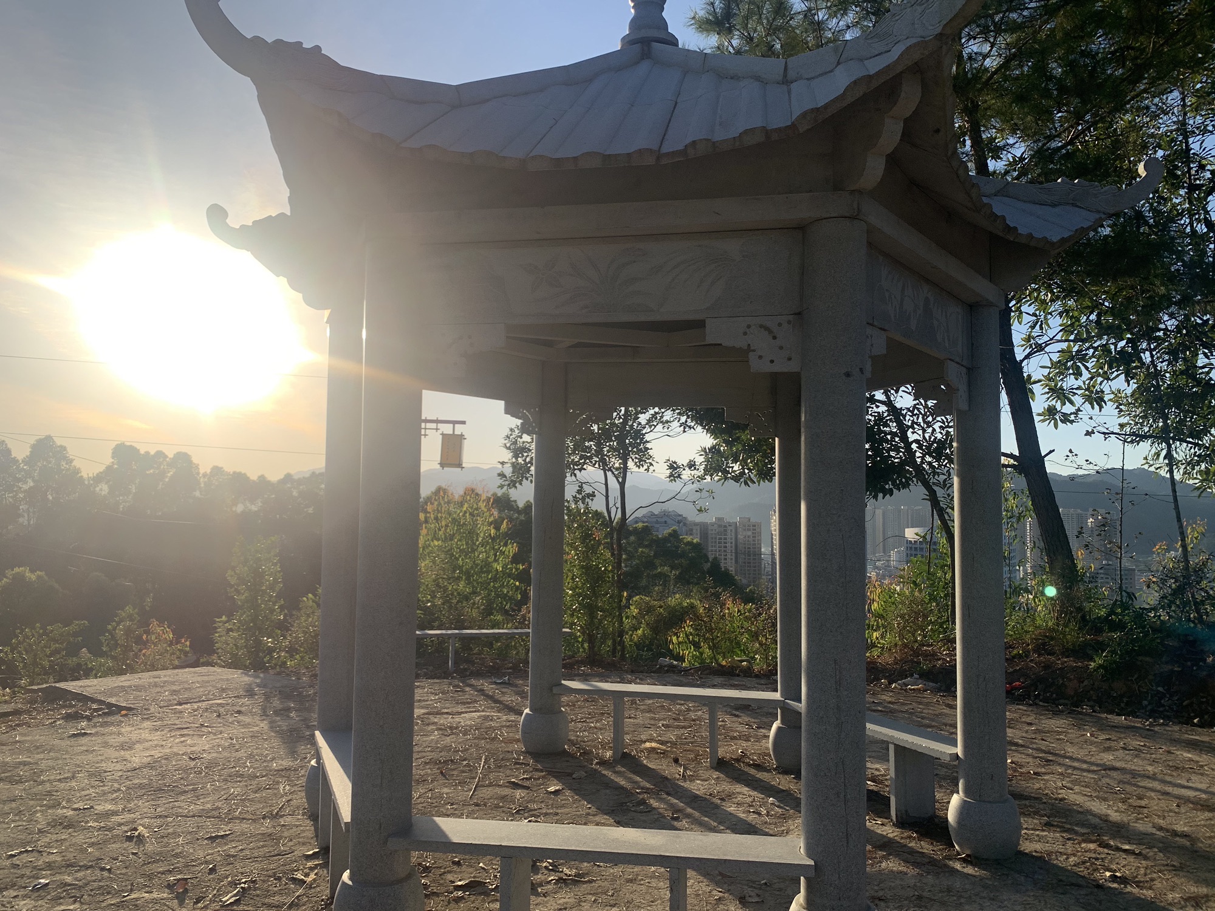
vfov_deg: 53.1
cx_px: 608
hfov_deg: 67.3
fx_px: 913
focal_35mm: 26
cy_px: 456
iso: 25
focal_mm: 4.25
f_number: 1.8
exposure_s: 1/2833
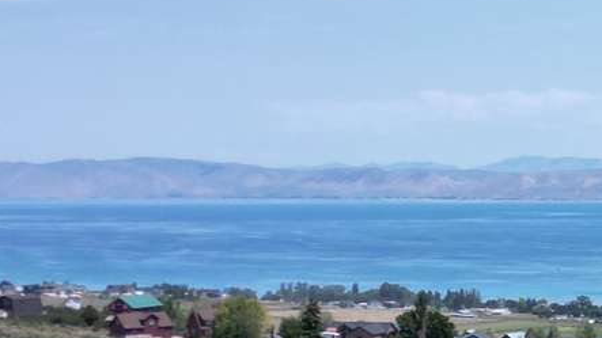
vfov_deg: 10.0
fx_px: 1931
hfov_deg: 16.8
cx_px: 758
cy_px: 197
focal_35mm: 121
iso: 100
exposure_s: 1/3000
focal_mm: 6.72
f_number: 1.7
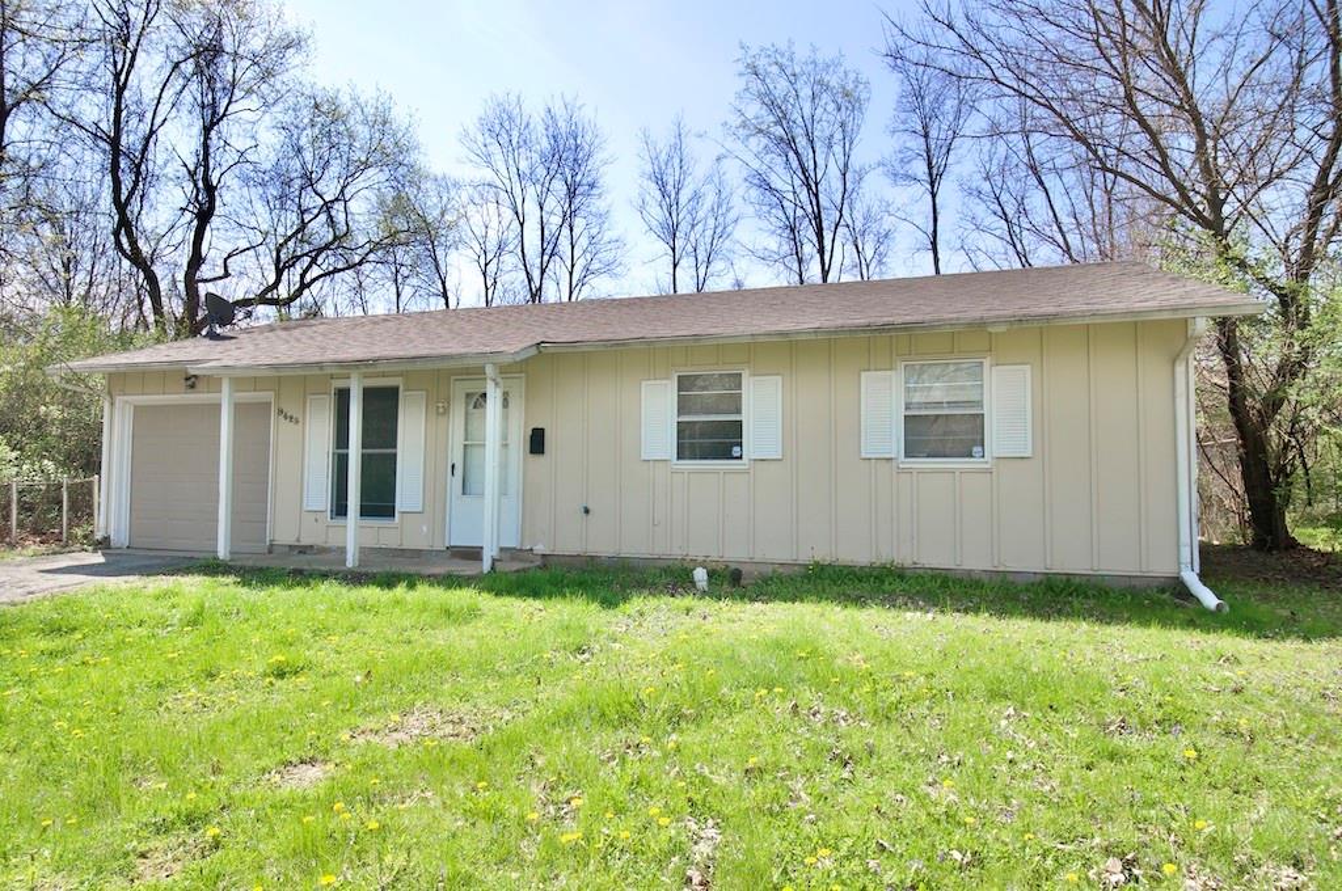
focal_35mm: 21
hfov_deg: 81.3
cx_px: 671
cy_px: 446
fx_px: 782
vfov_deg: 59.4
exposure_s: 1/250
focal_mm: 14
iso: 200
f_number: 8
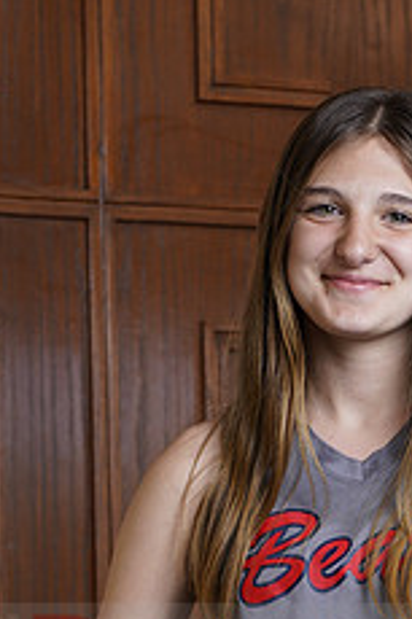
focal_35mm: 214
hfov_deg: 6.4
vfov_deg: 9.5
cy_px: 641
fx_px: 3679
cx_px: 318
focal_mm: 85
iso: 200
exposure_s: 1/250
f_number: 5.6
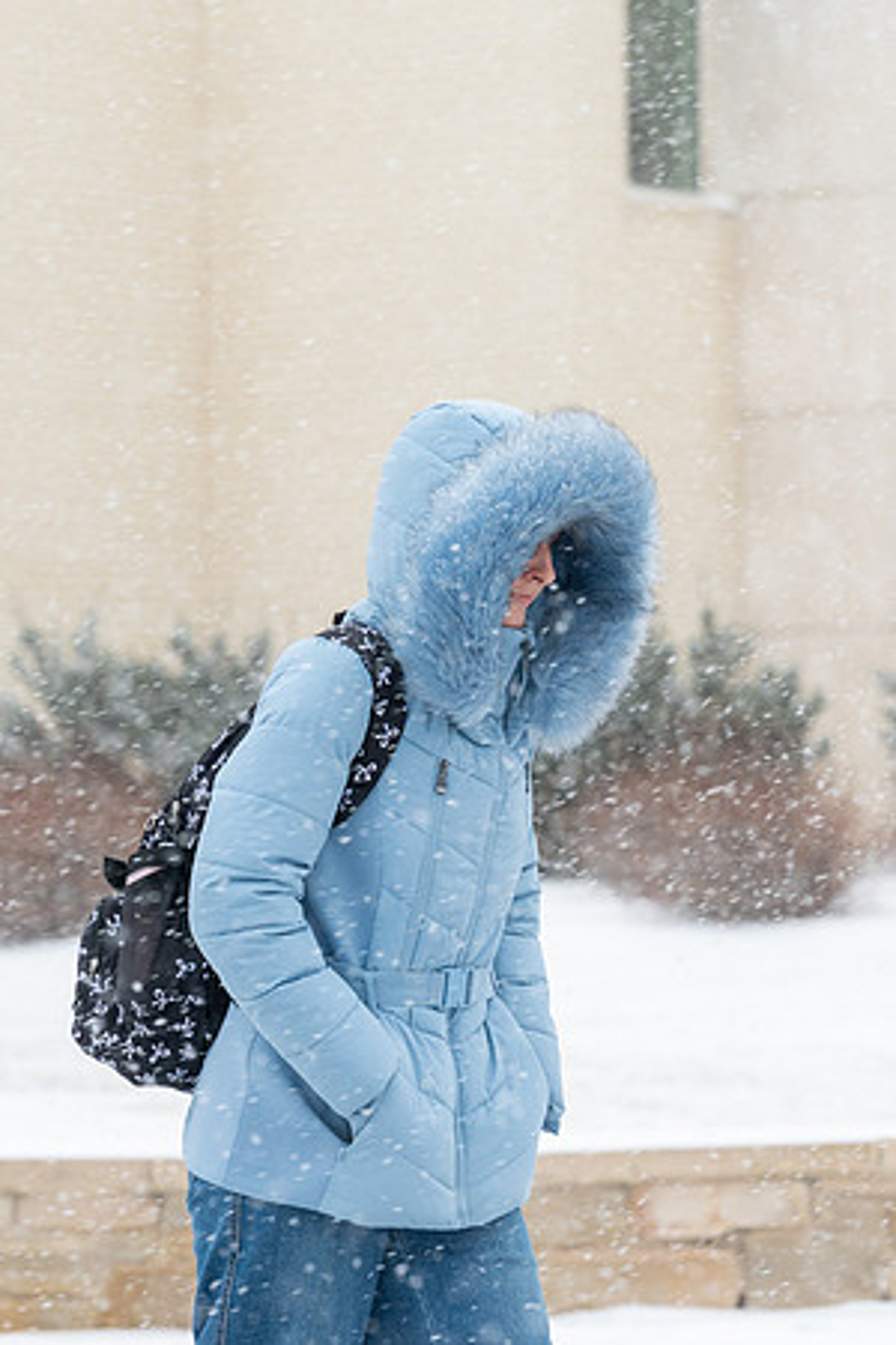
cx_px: 634
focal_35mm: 180
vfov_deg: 11.4
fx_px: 6719
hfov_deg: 7.6
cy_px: 672
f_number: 5.6
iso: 500
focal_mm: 120
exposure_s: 1/400
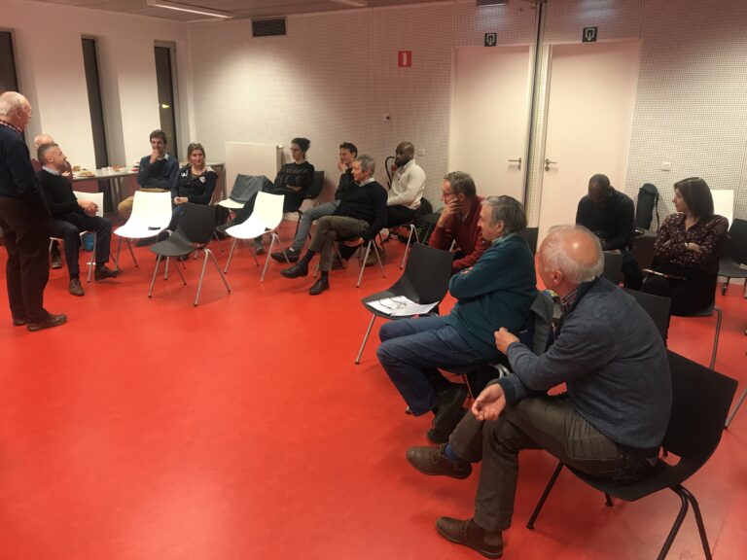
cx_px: 374
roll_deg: -1.0
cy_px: 280
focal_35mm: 28
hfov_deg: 63.4
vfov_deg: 49.7
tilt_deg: -16.4
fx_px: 604
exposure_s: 1/20
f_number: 1.8
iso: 40
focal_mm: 3.99
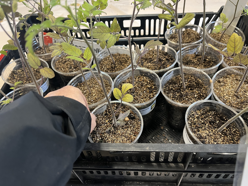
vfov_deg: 53.1
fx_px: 186
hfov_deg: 67.3
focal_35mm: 26
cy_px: 93
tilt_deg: -48.7
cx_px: 124
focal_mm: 5.1
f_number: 1.6
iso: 160
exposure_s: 1/60
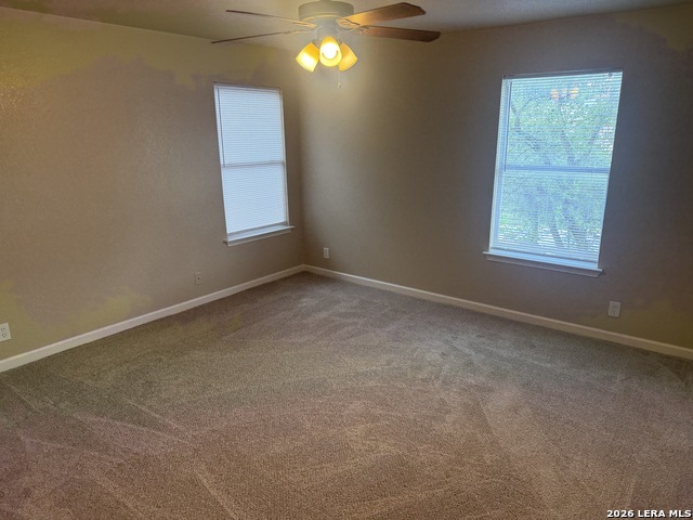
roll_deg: +1.0
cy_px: 260
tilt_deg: -15.2
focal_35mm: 24
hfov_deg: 71.6
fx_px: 480
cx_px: 346
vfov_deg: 56.8
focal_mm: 6.76
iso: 250
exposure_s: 1/120
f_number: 1.78
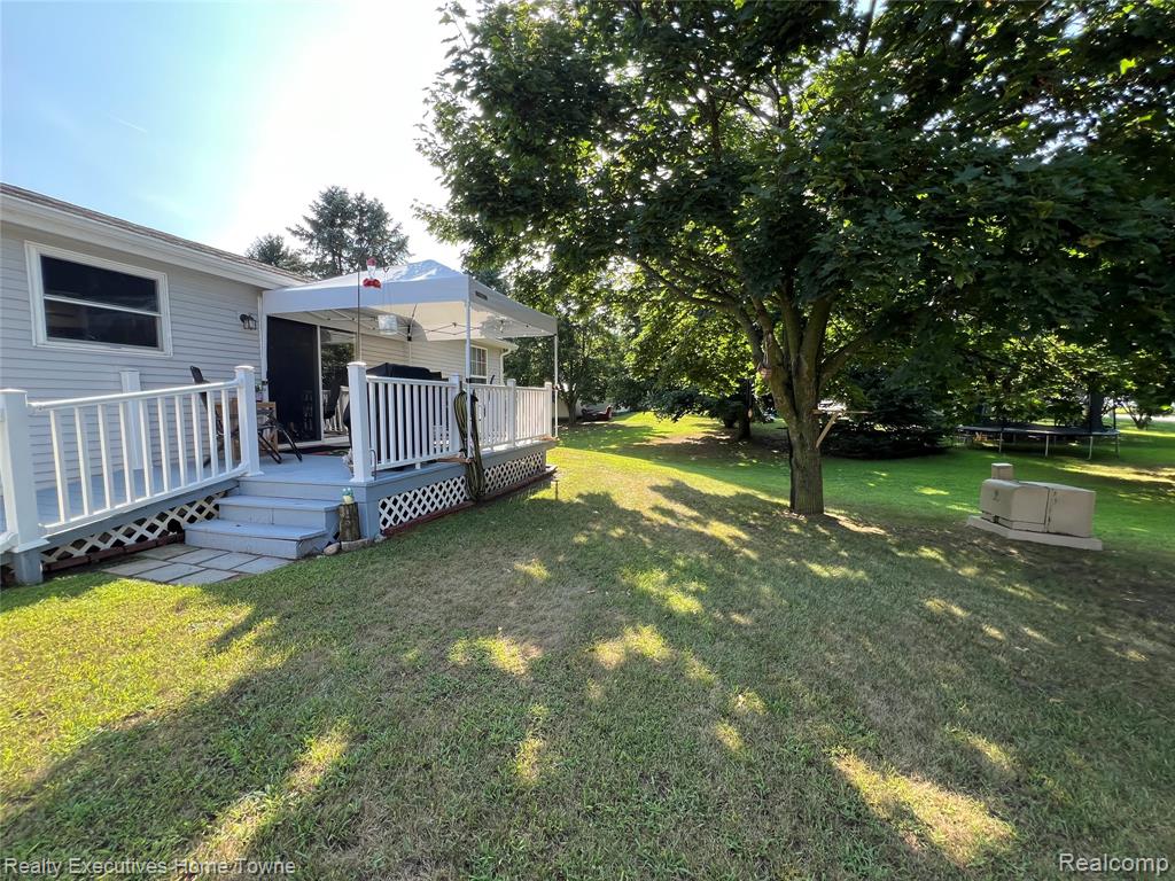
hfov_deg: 106.2
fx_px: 441
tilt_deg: -5.7
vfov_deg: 89.9
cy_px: 440
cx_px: 588
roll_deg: +2.3
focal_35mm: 13
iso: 32
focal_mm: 1.57
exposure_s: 1/313
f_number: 1.8
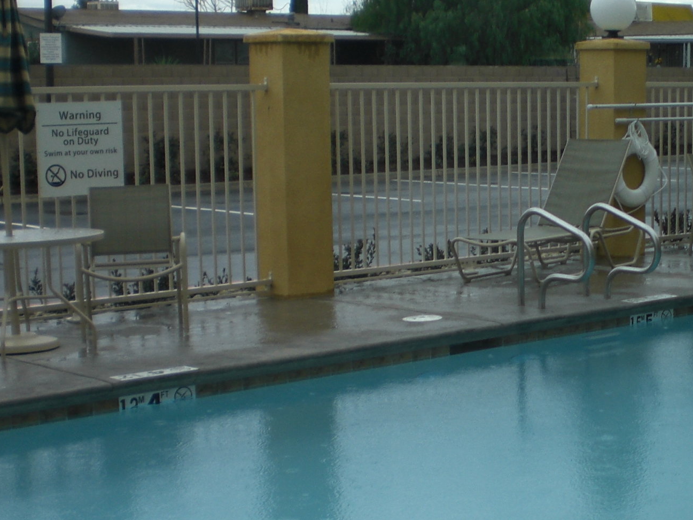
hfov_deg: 25.3
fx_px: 1502
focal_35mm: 75
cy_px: 307
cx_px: 596
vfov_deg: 19.6
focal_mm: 6.3
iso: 50
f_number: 3.1
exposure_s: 1/160
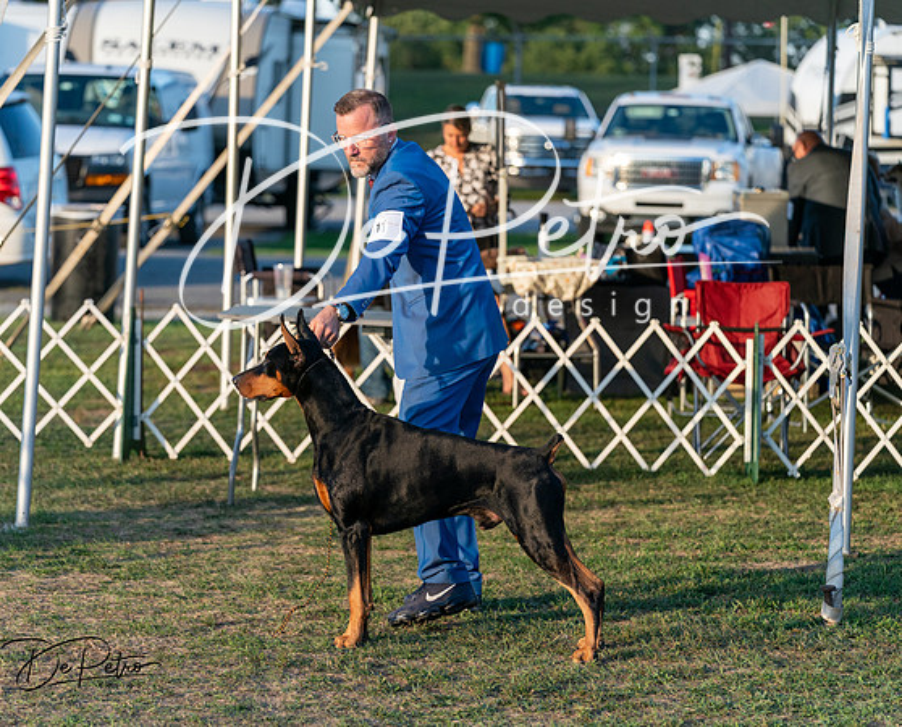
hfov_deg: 12.9
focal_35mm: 149
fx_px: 4001
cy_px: 364
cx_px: 356
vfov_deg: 10.4
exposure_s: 1/1600
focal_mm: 132
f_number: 4.5
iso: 1000
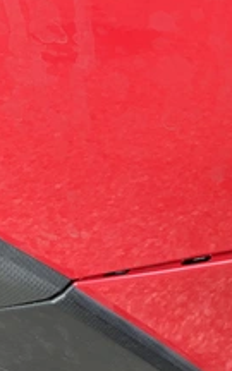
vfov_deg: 35.6
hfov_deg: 20.0
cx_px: 335
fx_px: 577
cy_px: 165
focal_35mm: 57
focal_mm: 3
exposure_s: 1/174
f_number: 1.8
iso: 20
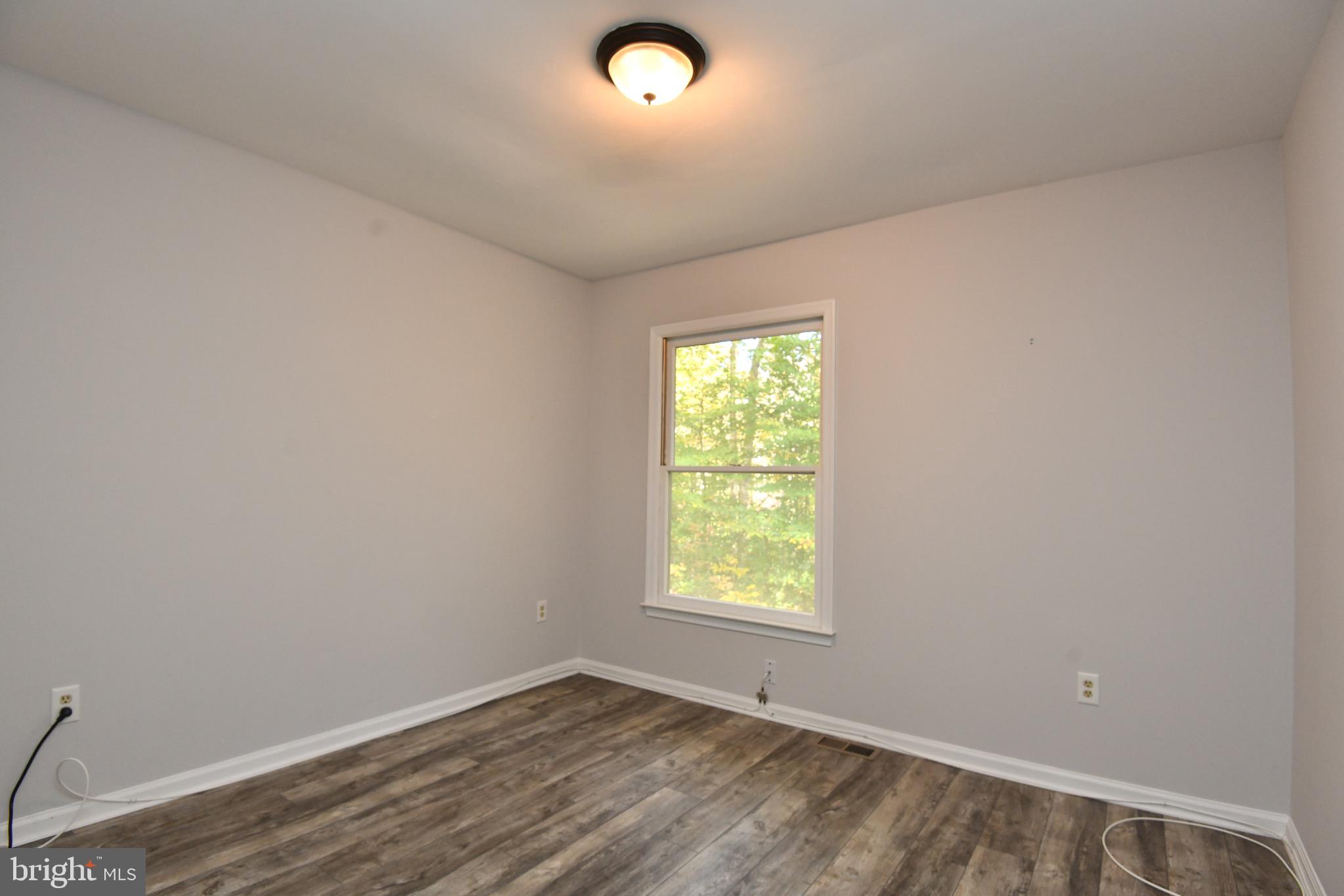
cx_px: 672
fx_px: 635
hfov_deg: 93.3
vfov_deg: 70.4
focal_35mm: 17
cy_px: 448
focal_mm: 17
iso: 800
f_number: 6.3
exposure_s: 1/60
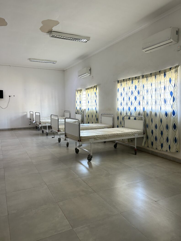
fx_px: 181
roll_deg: +0.5
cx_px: 90
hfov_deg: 53.1
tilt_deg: -5.2
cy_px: 120
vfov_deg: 67.3
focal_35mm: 26
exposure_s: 1/50
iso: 160
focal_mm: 5.7
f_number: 1.5
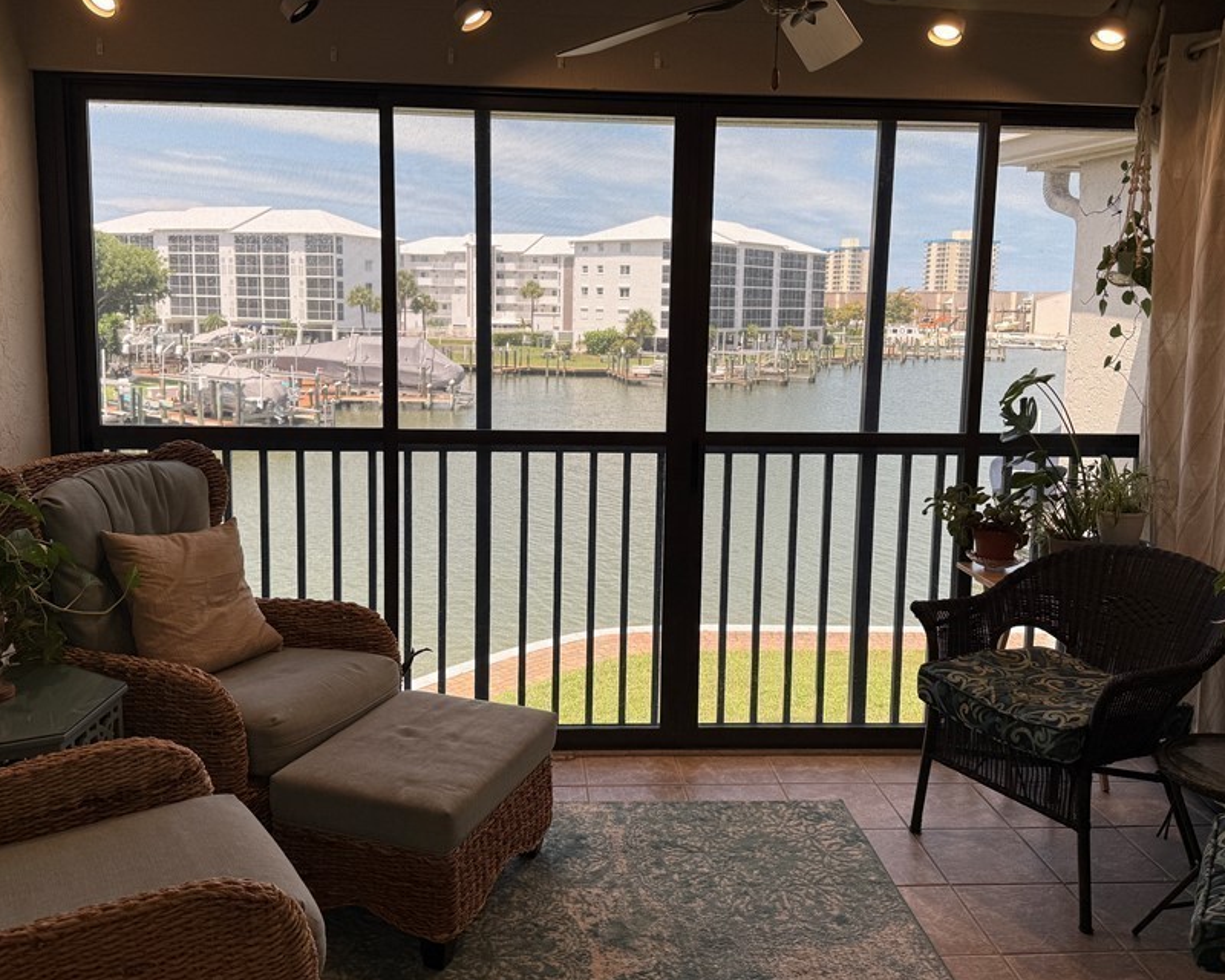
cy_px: 441
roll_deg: -1.1
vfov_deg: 48.4
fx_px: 1088
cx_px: 600
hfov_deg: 58.8
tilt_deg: -7.4
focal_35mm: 30
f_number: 1.78
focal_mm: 6.76
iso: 80
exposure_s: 1/416
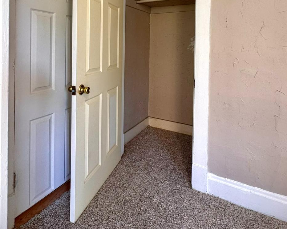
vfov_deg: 60.9
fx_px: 187
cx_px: 147
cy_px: 68
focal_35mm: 22
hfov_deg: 75.0
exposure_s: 1/60
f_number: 2.2
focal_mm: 2.22
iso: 160
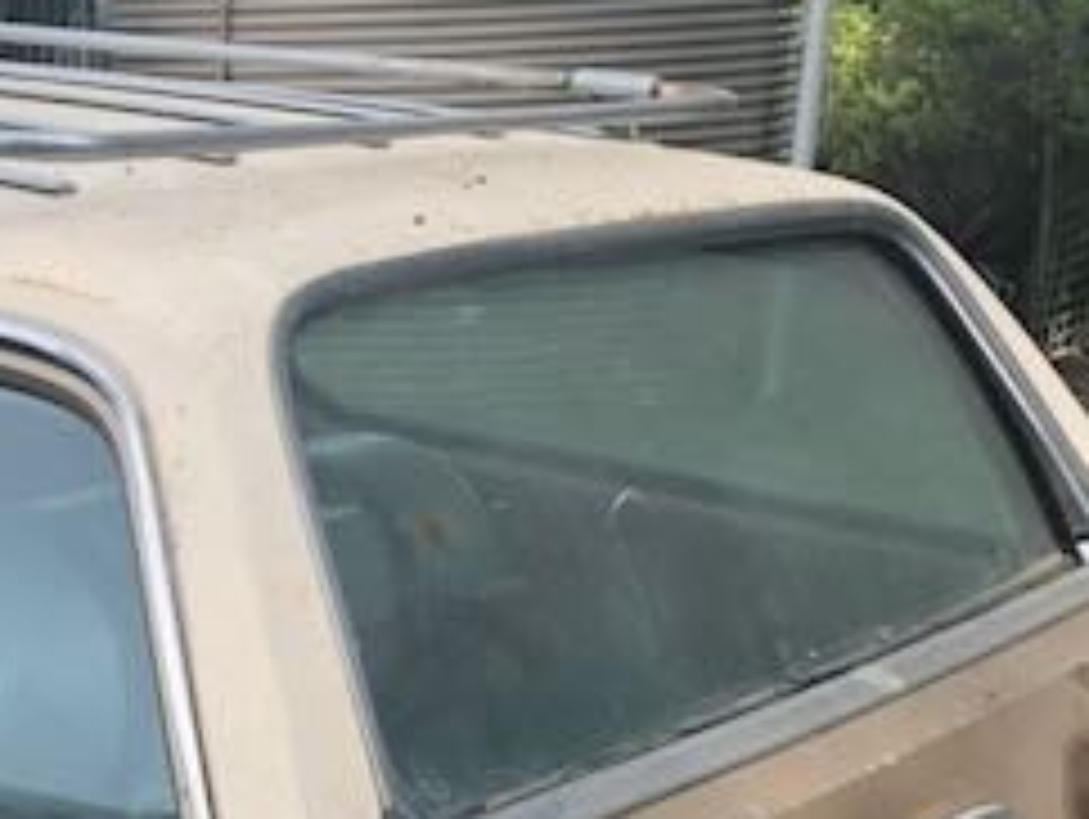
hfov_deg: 23.9
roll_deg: +2.7
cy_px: 801
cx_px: -234
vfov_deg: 19.4
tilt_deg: -17.6
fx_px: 2330
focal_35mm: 74
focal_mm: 3.99
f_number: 1.8
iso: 20
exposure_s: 1/384
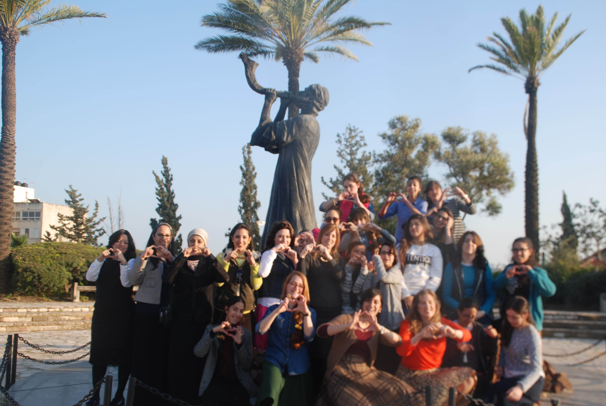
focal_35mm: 42
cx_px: 303
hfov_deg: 46.3
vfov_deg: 32.0
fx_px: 708
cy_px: 203
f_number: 6.3
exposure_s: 1/160
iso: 100
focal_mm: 28
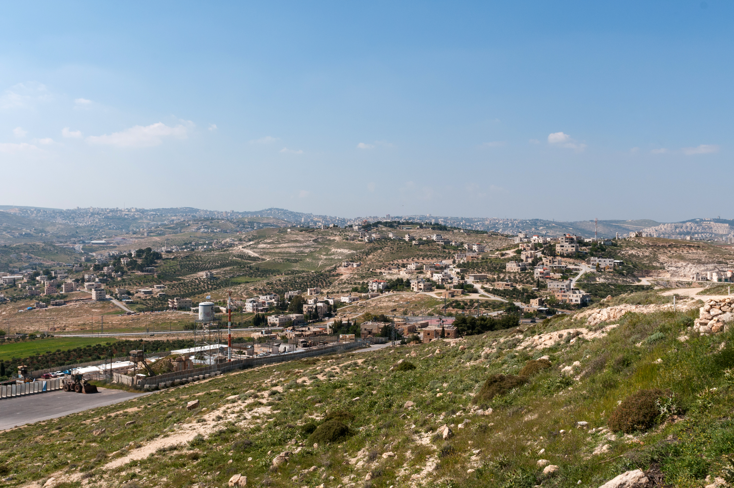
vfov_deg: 36.8
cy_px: 244
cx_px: 367
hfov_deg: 53.2
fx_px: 733
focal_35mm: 36
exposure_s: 1/500
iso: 200
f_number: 11
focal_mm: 24
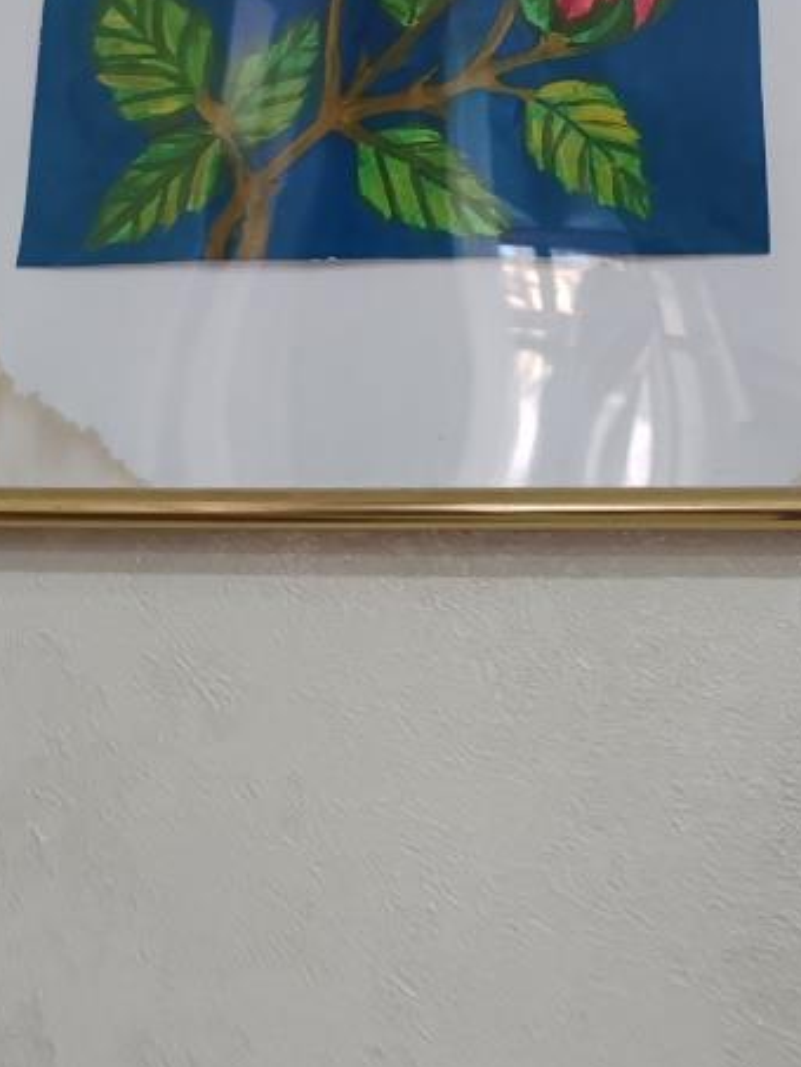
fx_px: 1881
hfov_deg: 24.0
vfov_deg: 28.7
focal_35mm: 61
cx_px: 514
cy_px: -106
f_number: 1.9
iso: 3200
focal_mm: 6.12
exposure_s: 1/100
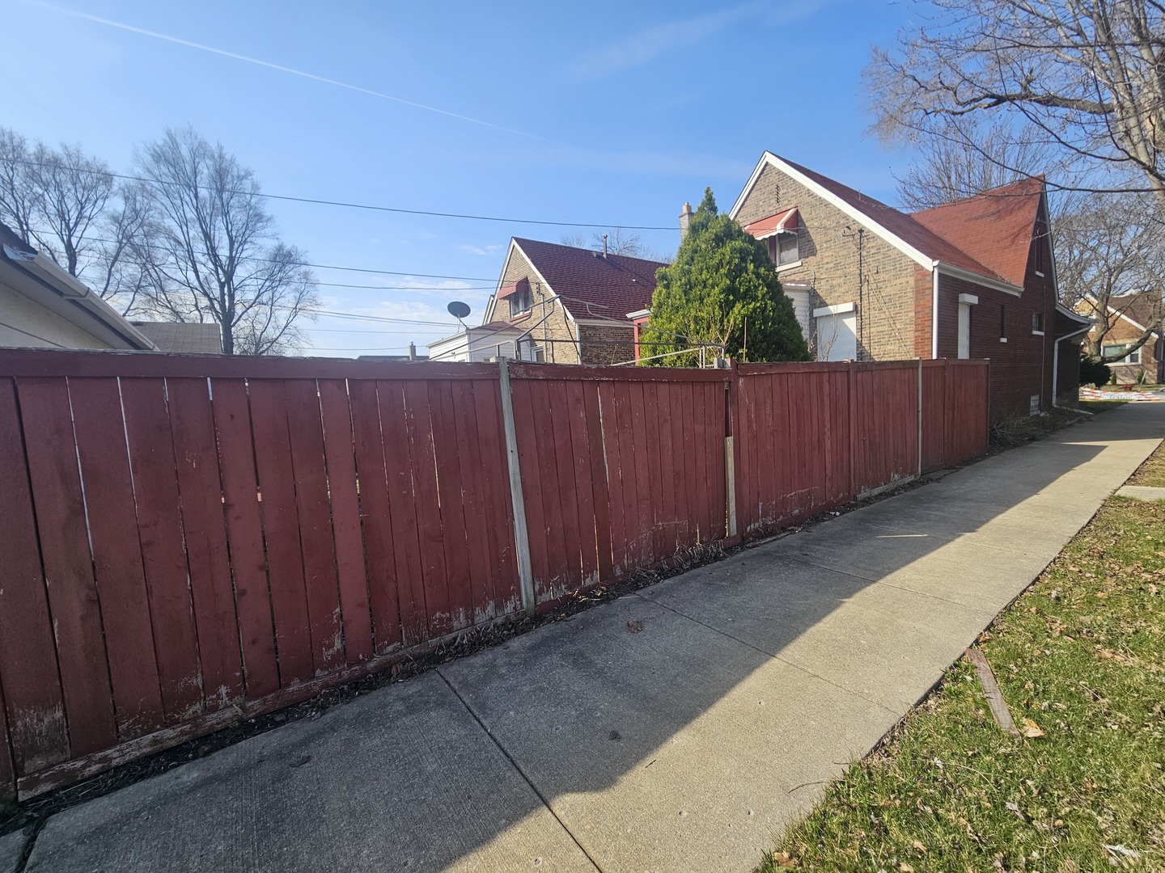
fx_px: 438
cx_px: 582
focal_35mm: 13
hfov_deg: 106.2
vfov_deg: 89.9
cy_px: 436
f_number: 2.2
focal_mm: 2.2
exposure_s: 1/1414
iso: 50
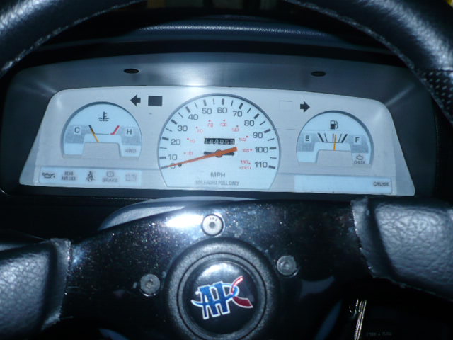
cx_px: 226
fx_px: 458
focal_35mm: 35
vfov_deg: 40.7
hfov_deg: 52.6
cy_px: 170
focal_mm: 5.8
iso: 100
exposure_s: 1/30
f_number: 2.8
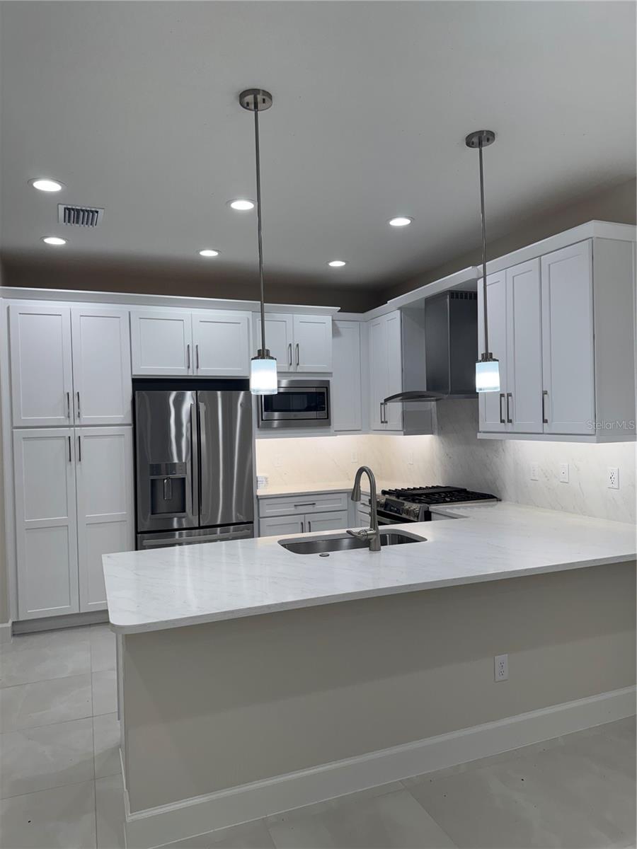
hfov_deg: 56.8
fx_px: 589
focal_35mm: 24
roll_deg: -0.4
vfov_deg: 71.6
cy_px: 424
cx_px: 318
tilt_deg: +0.6
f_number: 1.78
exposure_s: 1/163
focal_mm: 6.76
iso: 100
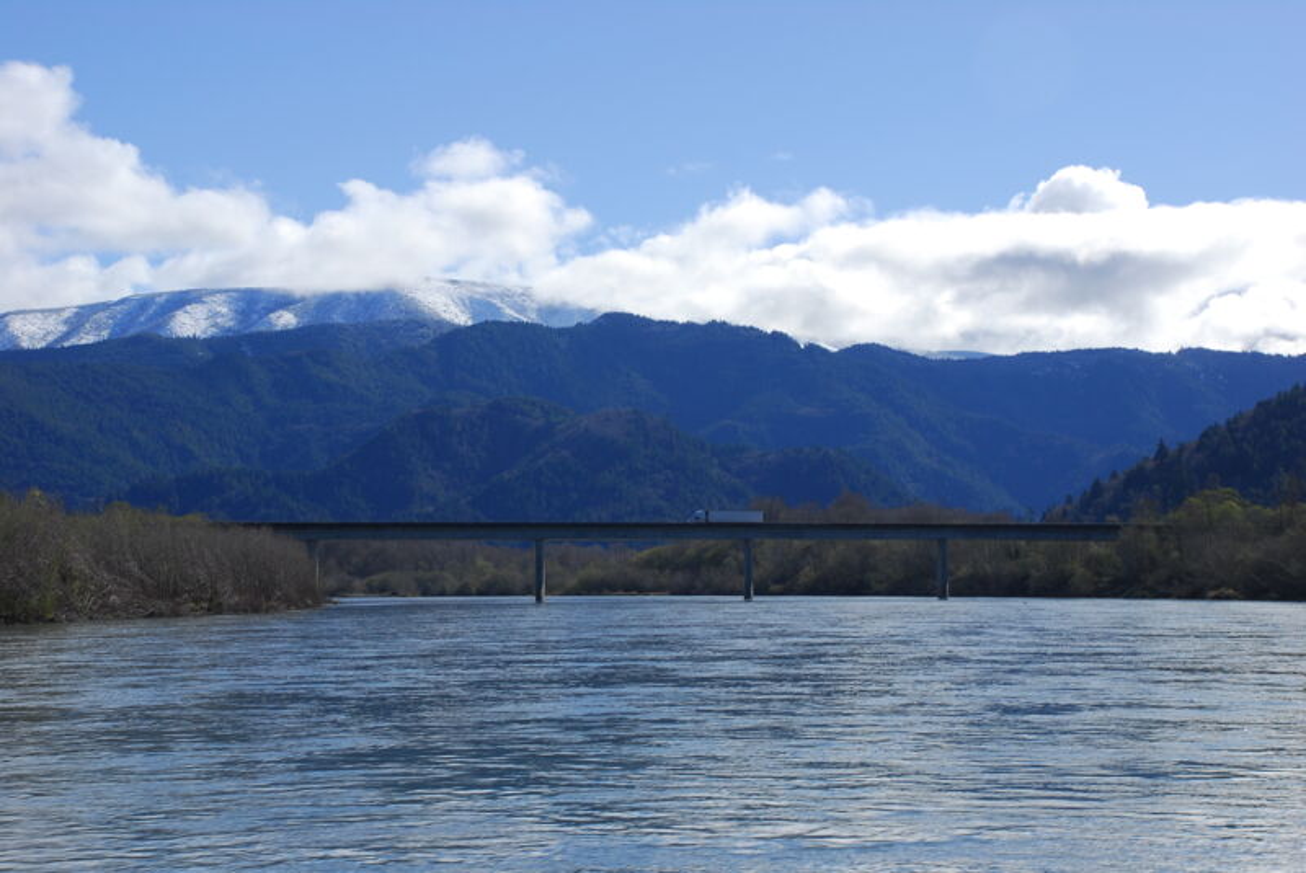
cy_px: 436
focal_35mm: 72
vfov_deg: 19.0
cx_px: 653
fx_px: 2614
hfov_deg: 28.0
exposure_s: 1/250
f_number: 10
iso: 160
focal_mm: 48
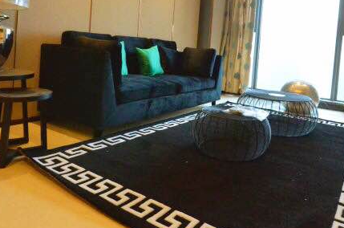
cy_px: 54
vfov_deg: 44.5
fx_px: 267
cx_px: 207
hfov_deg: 65.0
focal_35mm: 28
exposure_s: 1/160
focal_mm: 10
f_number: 6.3
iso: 5000
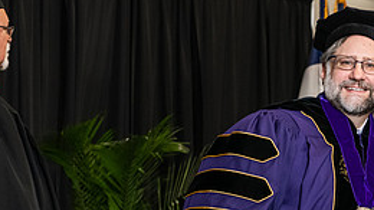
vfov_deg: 8.3
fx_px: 1437
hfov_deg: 14.5
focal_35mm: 145
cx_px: 400
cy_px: 181
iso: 2500
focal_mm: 62
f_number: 5
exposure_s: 1/200
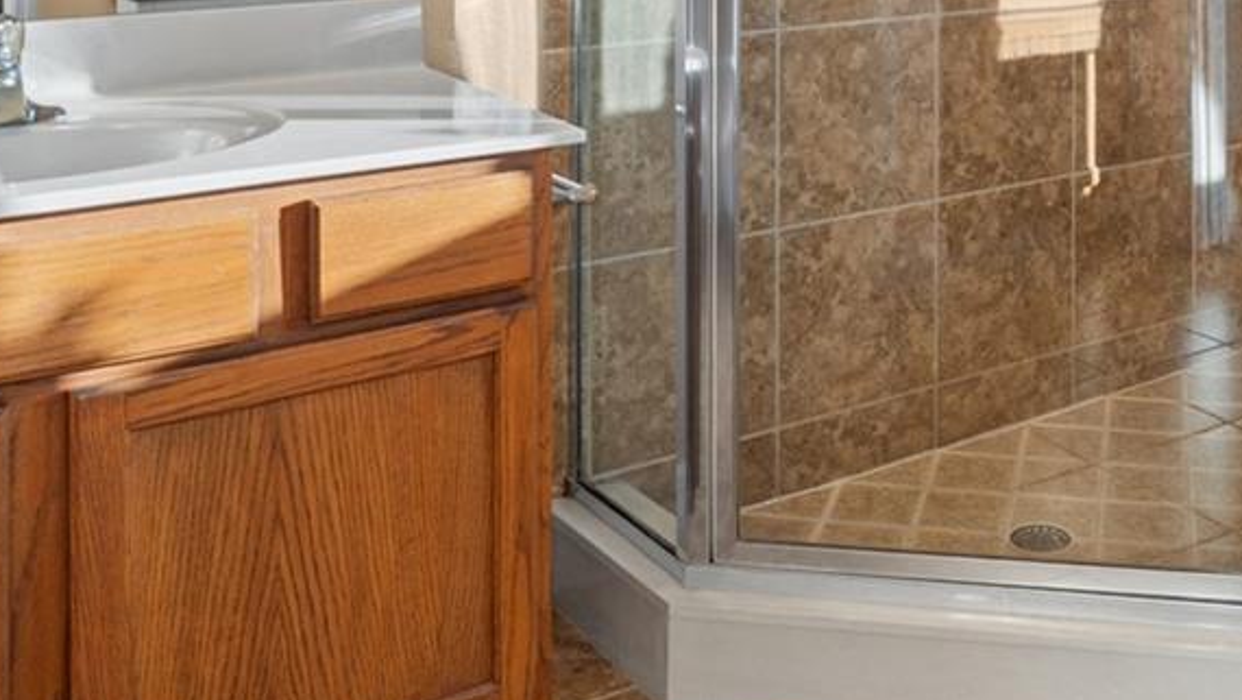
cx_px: 943
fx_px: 1548
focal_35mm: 47
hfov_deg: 42.3
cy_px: -203
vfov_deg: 22.8
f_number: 9
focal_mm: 16
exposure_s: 1/5
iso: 200
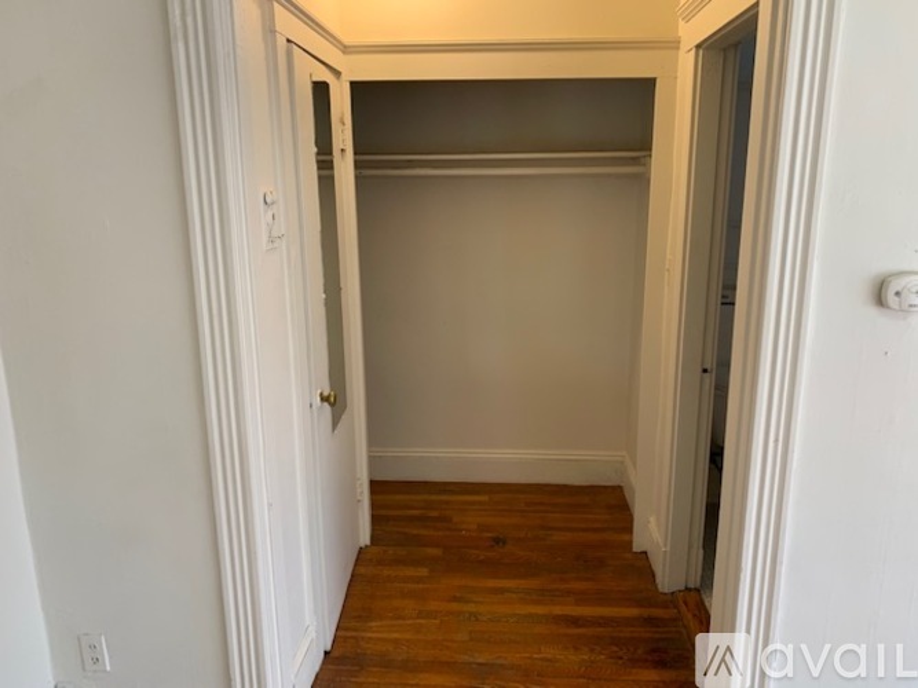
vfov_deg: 53.0
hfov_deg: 67.3
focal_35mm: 26
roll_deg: -0.8
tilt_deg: -11.4
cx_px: 459
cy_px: 344
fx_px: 689
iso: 100
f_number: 1.8
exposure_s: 1/86
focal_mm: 4.25
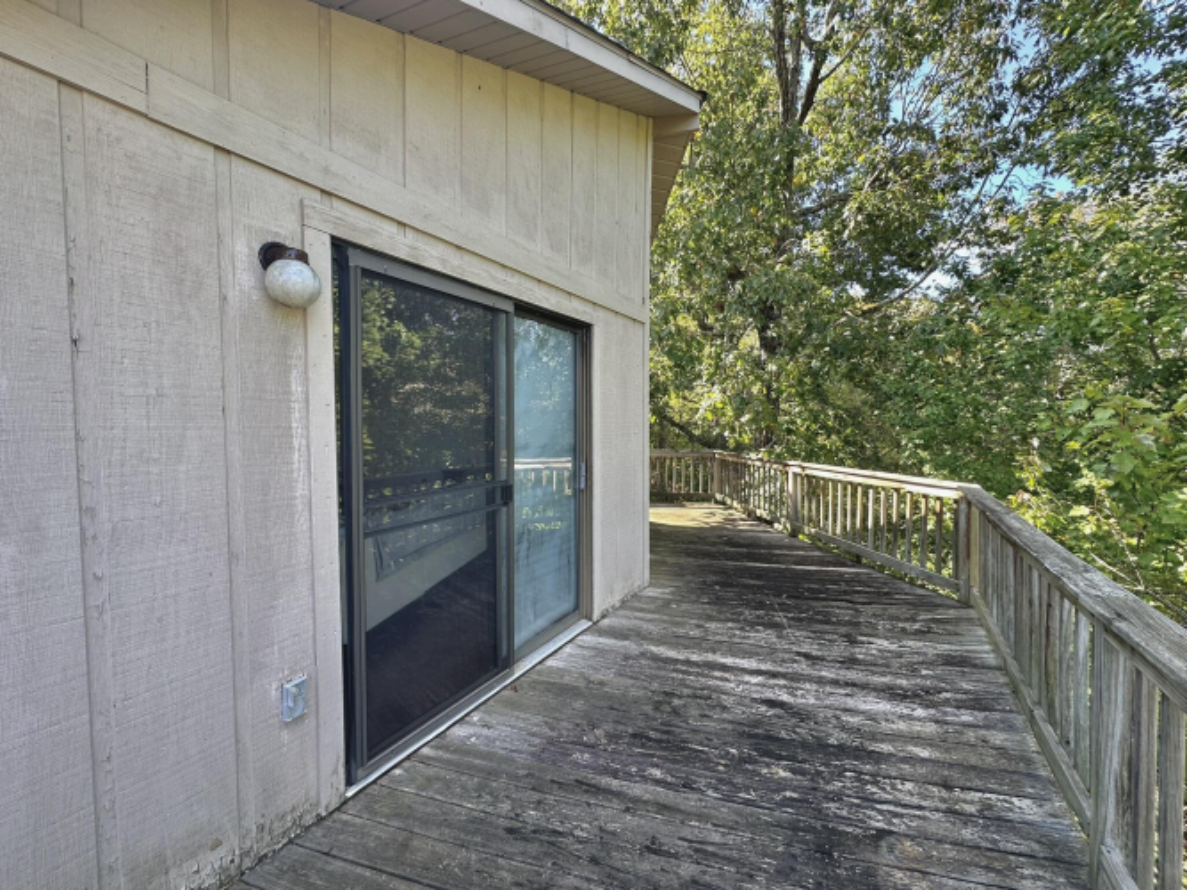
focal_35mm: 14
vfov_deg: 85.7
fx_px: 480
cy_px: 445
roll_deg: +0.3
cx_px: 594
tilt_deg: -2.3
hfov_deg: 102.1
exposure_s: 1/99
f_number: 2.2
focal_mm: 2.22
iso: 40
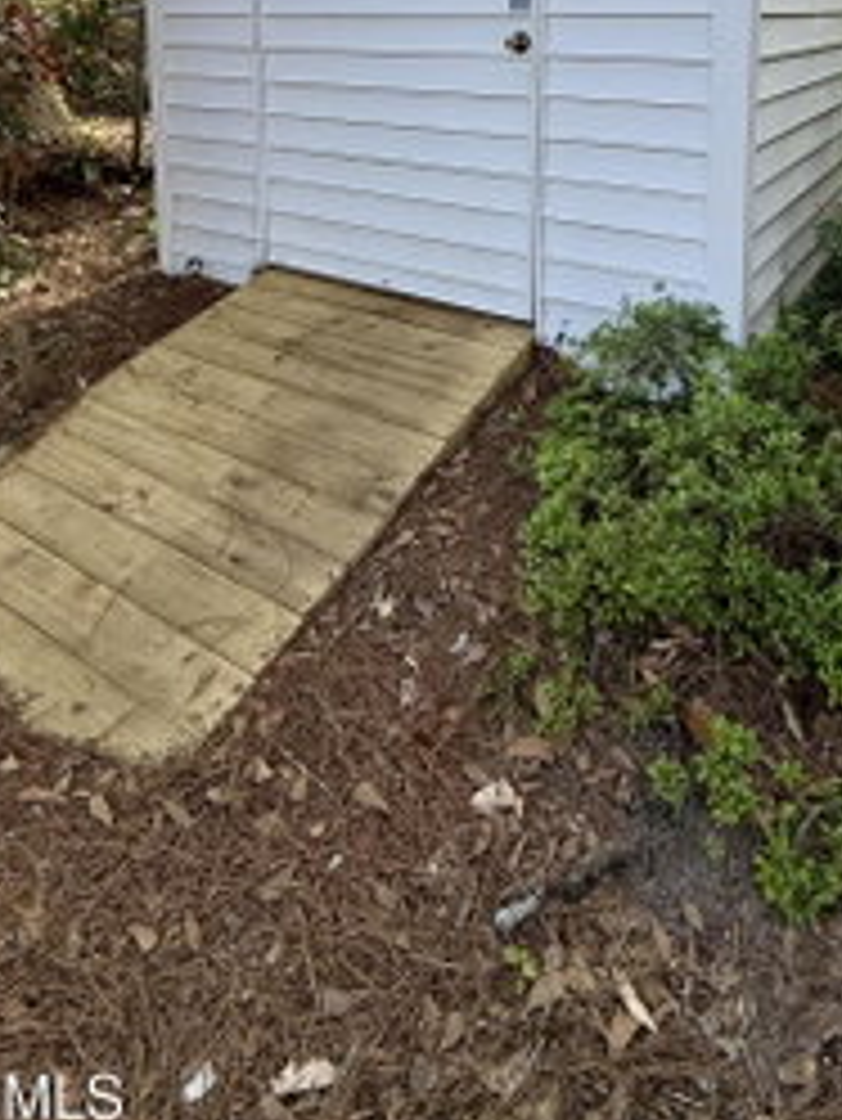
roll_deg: -0.2
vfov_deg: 56.6
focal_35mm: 27
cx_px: 473
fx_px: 875
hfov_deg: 51.3
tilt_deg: -6.1
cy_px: 117
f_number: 2.2
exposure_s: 1/461
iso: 64
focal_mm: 2.22
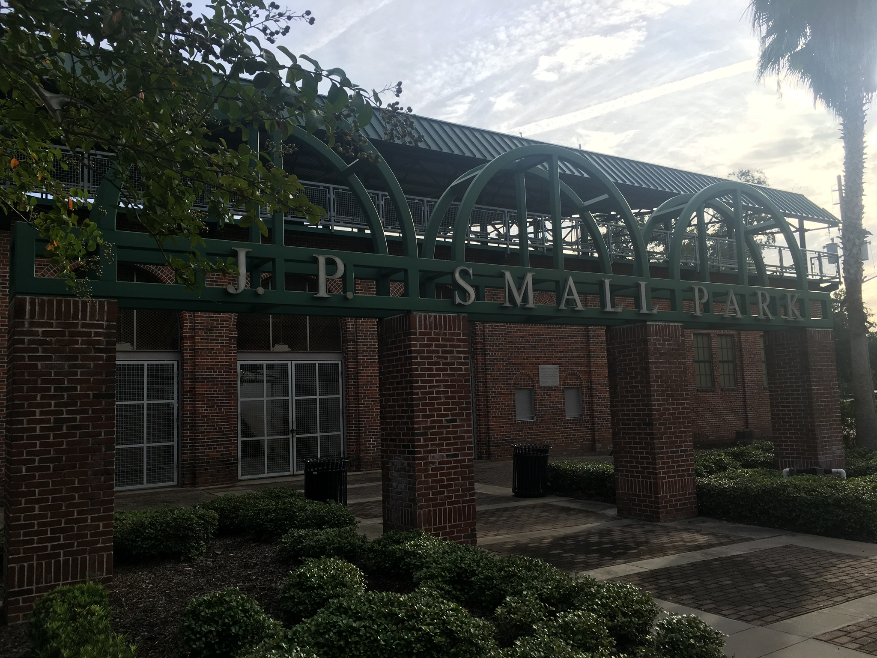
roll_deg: +1.0
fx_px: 735
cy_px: 329
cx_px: 438
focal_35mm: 29
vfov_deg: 48.2
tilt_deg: +4.4
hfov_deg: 61.7
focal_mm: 4.15
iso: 25
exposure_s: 1/974
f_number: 2.2
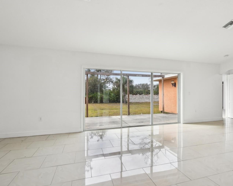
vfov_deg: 68.1
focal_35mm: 20
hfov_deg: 80.0
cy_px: 92
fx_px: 138
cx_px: 132
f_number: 8
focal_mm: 17
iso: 400
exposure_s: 1/400
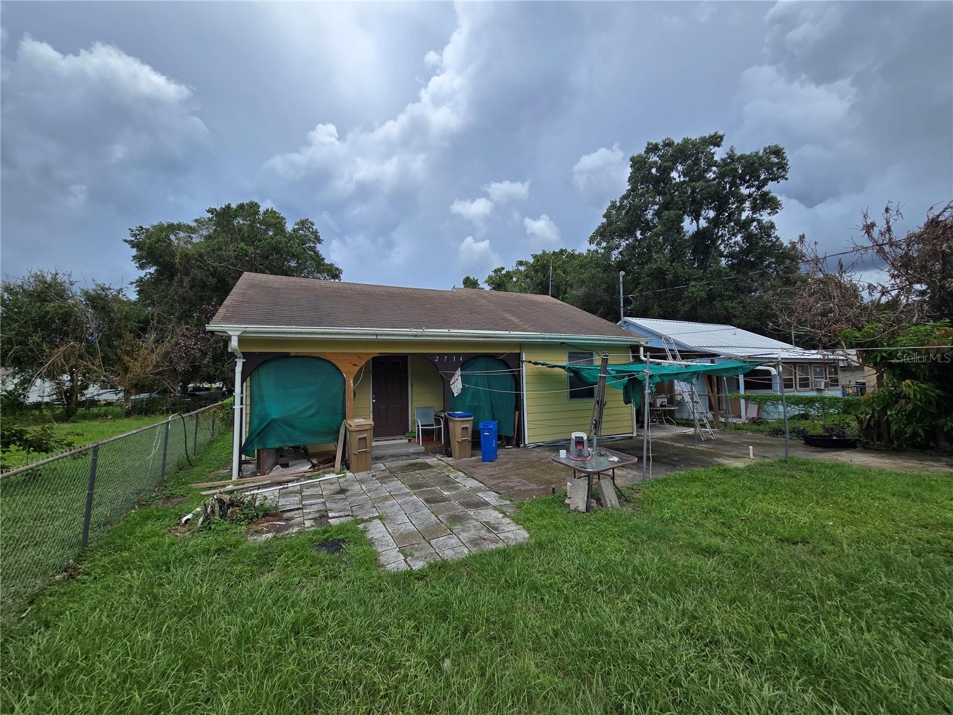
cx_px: 476
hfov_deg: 106.2
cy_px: 358
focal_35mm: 13
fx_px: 358
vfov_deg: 89.9
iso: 50
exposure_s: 1/3026
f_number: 2.2
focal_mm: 2.2
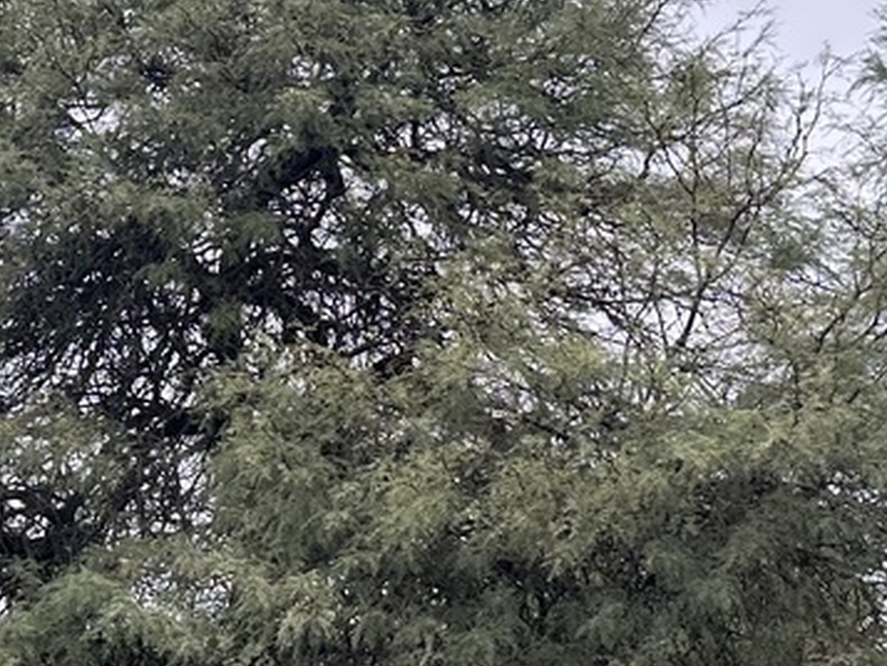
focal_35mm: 86
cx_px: 239
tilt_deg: +1.9
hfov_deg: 22.6
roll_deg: -1.9
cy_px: 691
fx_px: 2204
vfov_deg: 16.8
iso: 80
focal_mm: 6.86
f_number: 1.78
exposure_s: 1/319
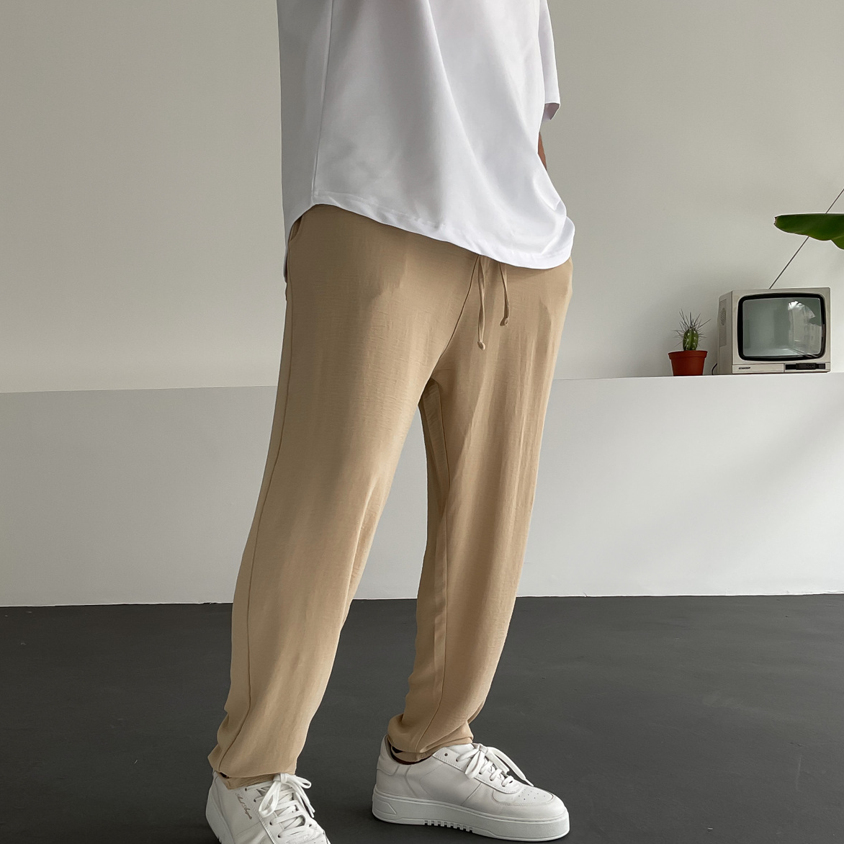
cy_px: 477
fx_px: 965
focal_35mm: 35
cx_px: 413
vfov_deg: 47.1
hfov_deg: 47.2
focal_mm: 3
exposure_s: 1/120
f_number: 1.8
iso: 25
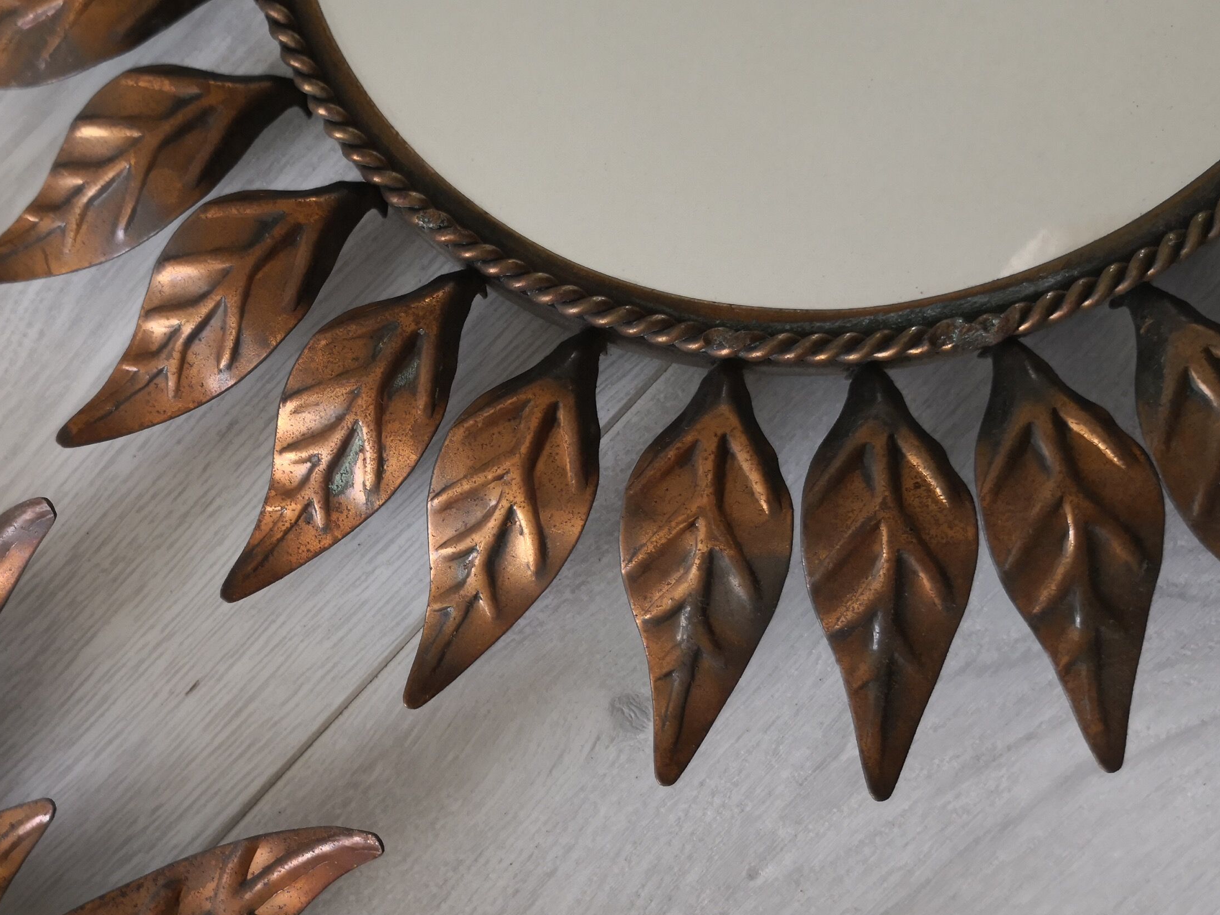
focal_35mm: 40
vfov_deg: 35.7
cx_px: 369
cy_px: 598
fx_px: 1410
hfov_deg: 45.8
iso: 100
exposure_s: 1/60
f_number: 1.6
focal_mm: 3.95
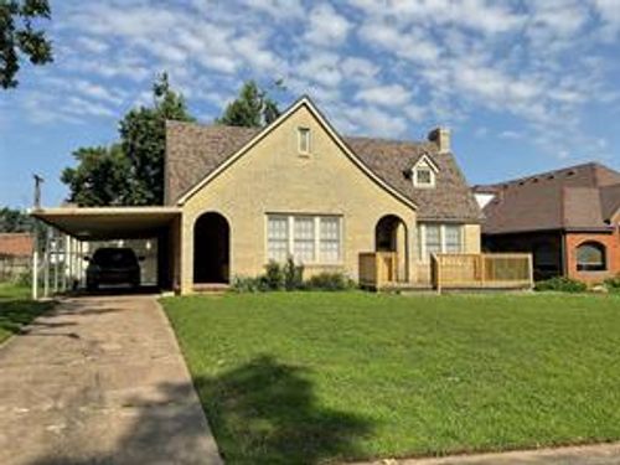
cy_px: 232
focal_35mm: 29
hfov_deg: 61.7
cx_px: 310
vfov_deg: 48.2
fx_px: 519
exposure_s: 1/2801
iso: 16
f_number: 1.8
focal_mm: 3
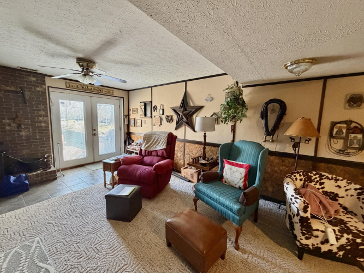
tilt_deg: -6.8
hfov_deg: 102.1
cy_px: 136
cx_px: 182
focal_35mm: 14
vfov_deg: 85.7
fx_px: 147
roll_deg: -0.9
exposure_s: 1/60
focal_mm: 2.22
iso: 500
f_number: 2.2
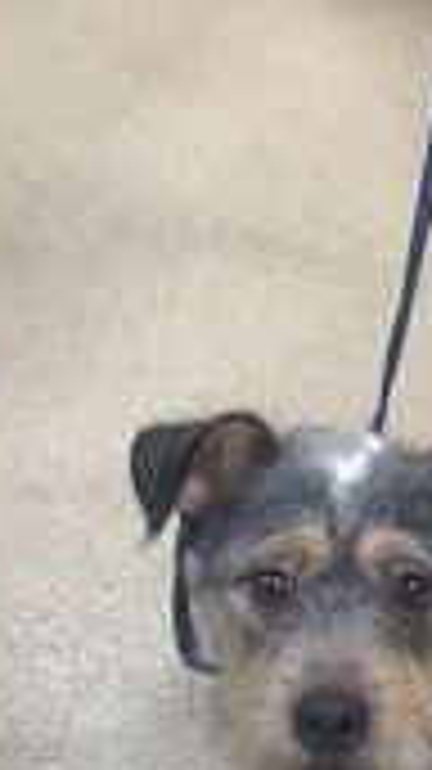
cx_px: 362
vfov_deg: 24.3
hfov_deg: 14.4
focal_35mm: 83
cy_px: 802
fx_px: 1693
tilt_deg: -48.4
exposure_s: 1/50
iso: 125
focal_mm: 3.3
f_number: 2.4
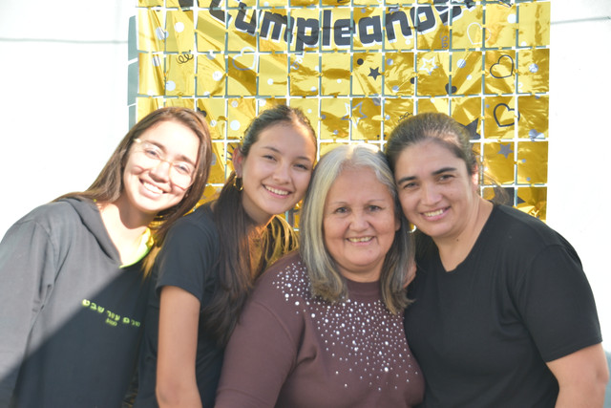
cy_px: 204
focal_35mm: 75
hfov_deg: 27.0
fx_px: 1273
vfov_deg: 18.2
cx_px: 306
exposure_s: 1/250
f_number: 4.5
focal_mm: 50
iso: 125
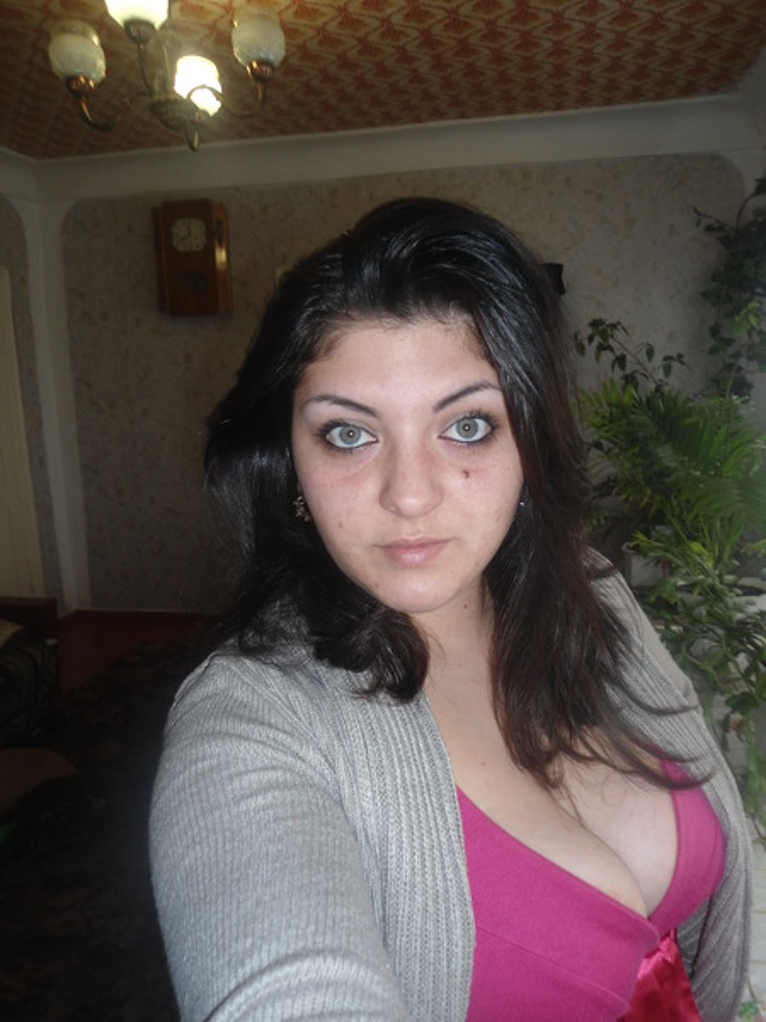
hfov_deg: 53.1
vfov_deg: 67.3
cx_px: 383
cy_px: 511
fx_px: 767
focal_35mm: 26
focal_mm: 4.7
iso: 80
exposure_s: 1/30
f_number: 2.8
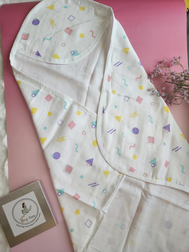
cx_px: 94
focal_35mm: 23
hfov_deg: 58.9
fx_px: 167
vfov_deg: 73.9
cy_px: 126
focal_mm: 5.4
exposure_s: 1/180
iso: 200
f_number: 1.8
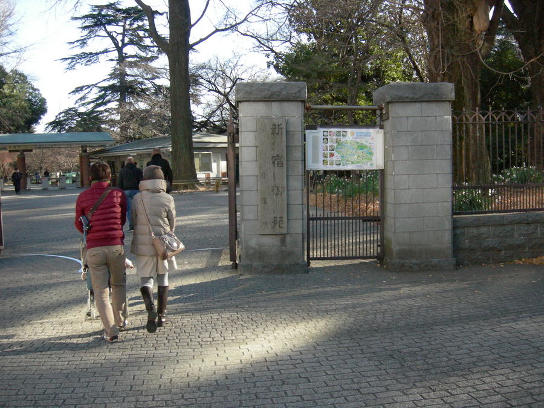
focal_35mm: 36
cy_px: 204
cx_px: 272
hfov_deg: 51.4
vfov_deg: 39.7
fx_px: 566
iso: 400
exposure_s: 1/940
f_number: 2.7
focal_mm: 7.5
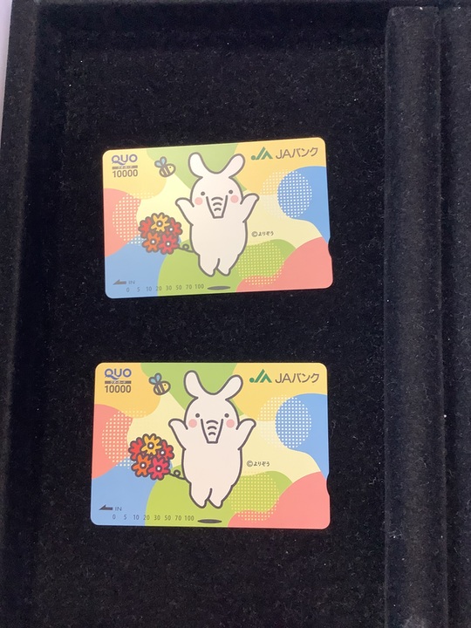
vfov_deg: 58.4
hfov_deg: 45.4
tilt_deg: -82.1
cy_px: 314
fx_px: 562
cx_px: 236
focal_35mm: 31
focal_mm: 3.3
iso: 160
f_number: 2.4
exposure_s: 1/60
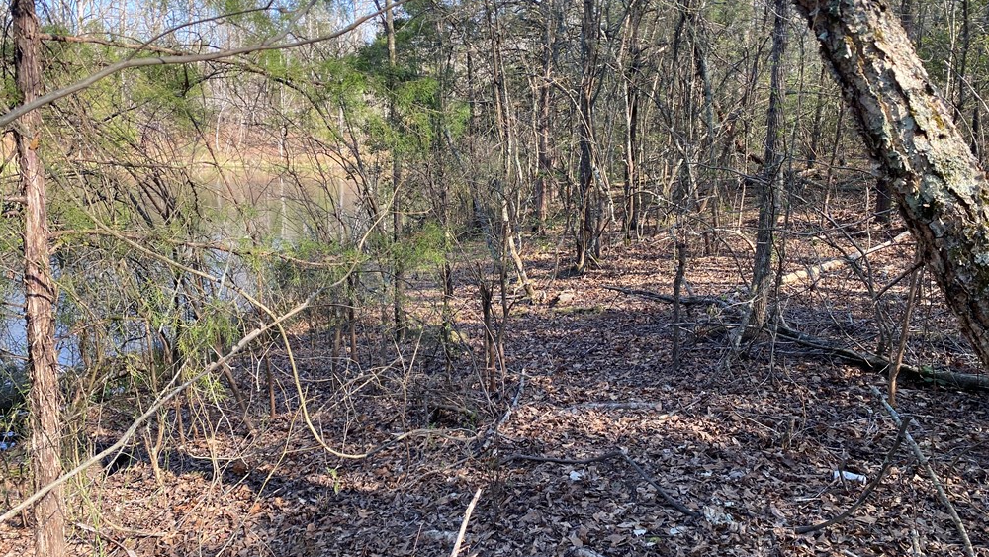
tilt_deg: -8.0
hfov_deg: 66.1
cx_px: 489
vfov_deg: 40.2
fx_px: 761
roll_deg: -2.6
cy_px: 271
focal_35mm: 29
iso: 32
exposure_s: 1/291
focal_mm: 4.25
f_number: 1.8
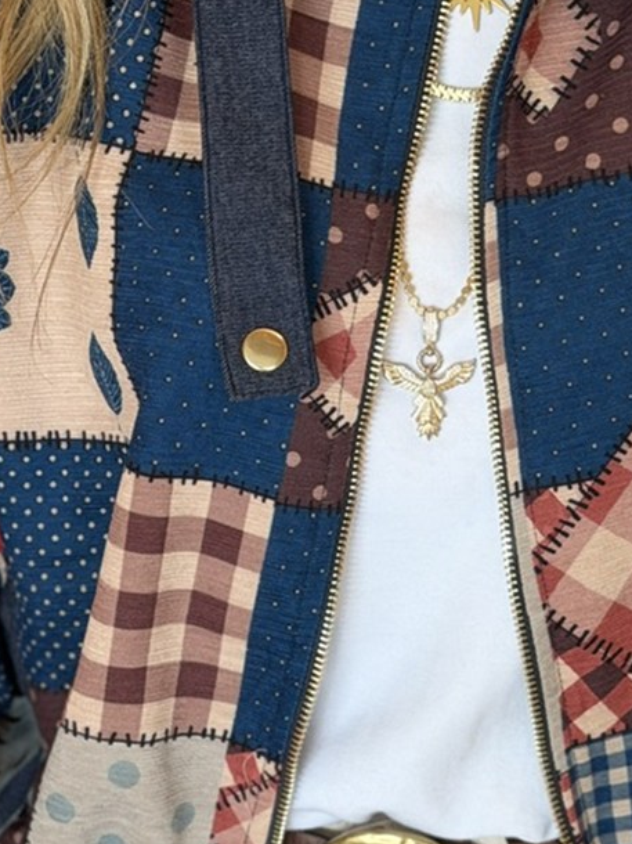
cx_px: 472
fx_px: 3069
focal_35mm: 126
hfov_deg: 11.7
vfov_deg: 15.6
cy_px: 505
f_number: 1.78
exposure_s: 1/60
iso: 160
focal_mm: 6.76
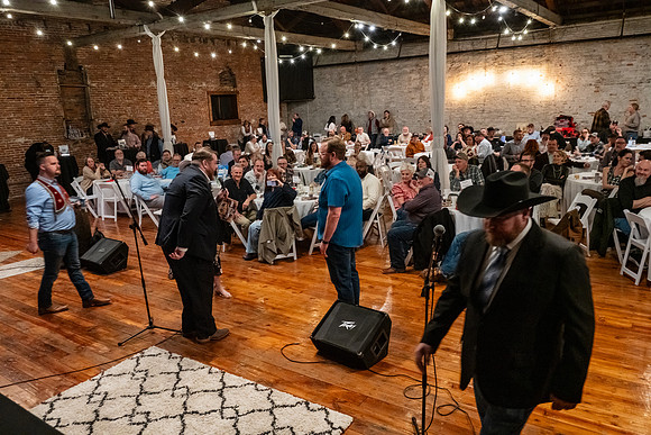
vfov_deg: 45.7
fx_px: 515
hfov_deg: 64.5
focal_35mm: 28
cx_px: 326
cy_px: 218
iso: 6400
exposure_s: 1/40
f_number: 6.3
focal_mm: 28.5
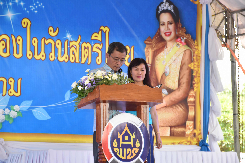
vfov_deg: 9.6
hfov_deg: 14.4
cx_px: 122
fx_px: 970
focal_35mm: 142
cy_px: 82
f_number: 7.1
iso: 800
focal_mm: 95
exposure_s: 1/200
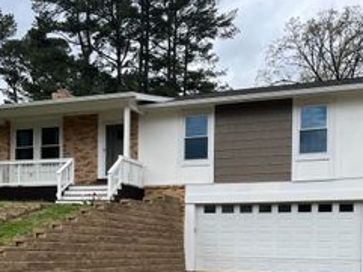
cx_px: 166
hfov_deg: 35.5
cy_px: 250
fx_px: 567
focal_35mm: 54
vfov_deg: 26.1
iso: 50
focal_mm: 5.1
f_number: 1.6
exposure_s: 1/1776
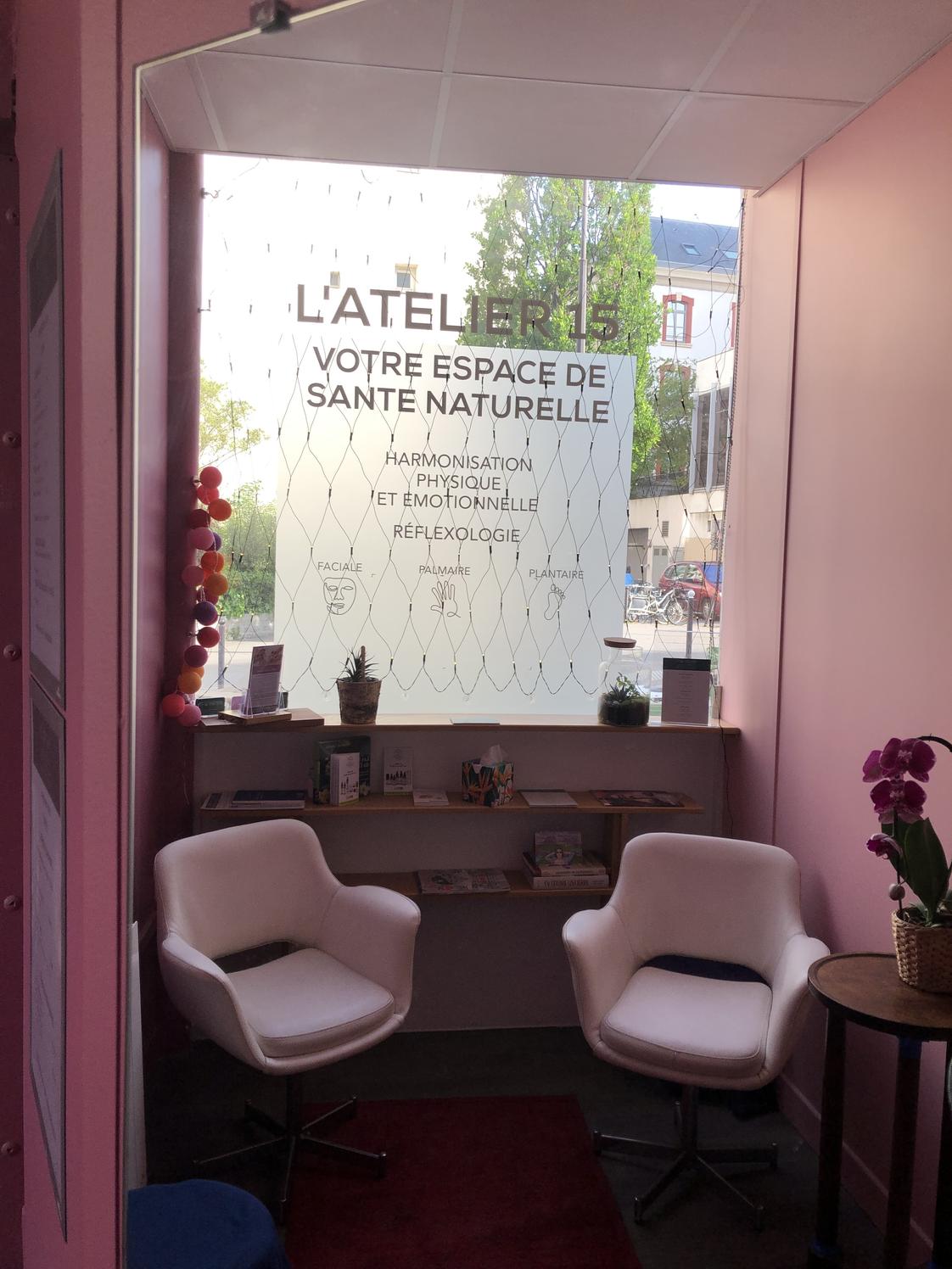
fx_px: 1027
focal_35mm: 28
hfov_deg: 49.7
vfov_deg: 63.4
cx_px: 476
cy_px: 634
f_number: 1.8
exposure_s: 1/100
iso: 20
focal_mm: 3.99
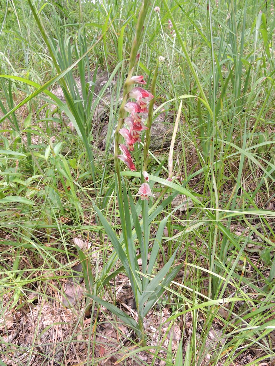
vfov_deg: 71.6
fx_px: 254
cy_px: 183
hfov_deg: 56.8
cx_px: 138
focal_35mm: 24
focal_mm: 4.3
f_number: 3.8
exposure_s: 1/160
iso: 100
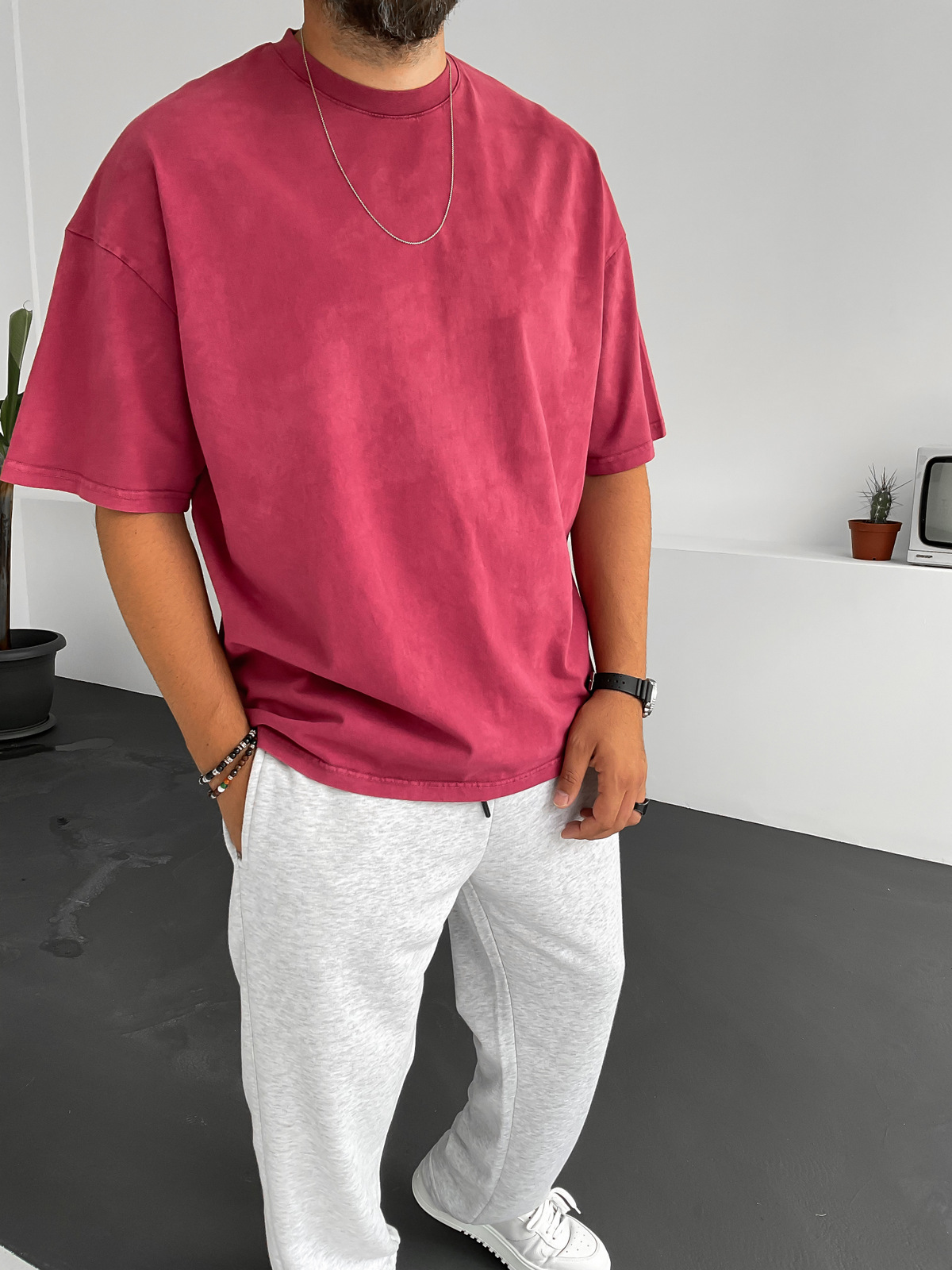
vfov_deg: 61.7
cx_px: 476
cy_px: 635
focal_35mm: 29
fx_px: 1063
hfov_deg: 48.2
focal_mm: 3
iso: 32
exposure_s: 1/120
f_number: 1.8
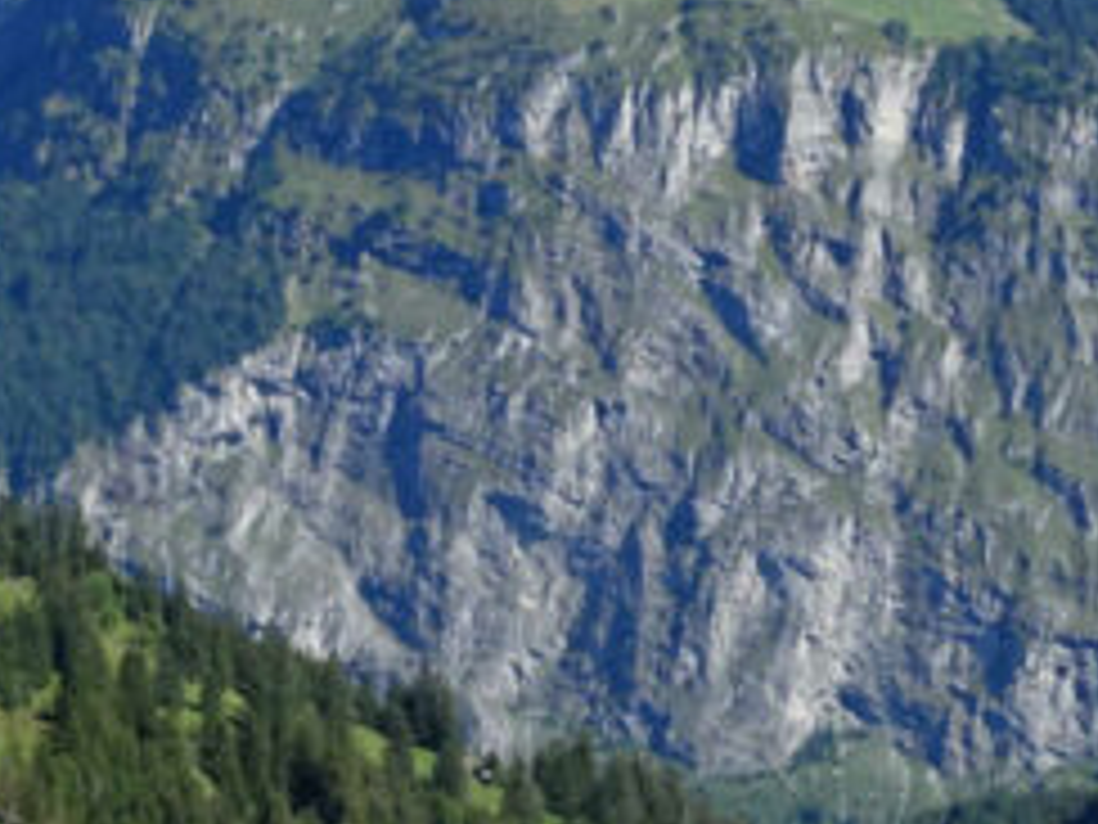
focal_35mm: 151
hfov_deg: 12.6
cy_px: -180
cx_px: 1480
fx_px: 4790
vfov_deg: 9.7
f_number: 4.5
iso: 80
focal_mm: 8.18
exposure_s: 1/400
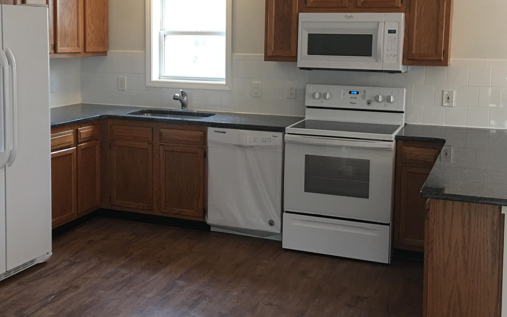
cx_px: 213
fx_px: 649
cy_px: 100
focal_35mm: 47
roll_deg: -1.0
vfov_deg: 27.2
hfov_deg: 42.5
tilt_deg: -5.3
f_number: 2.2
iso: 40
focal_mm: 4.15
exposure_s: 1/15
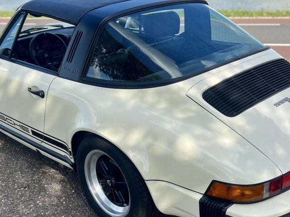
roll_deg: +1.1
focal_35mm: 47
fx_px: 394
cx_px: 153
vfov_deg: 30.8
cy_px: 127
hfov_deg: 40.4
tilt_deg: -22.4
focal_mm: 5.7
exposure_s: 1/2457
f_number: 1.5
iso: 50
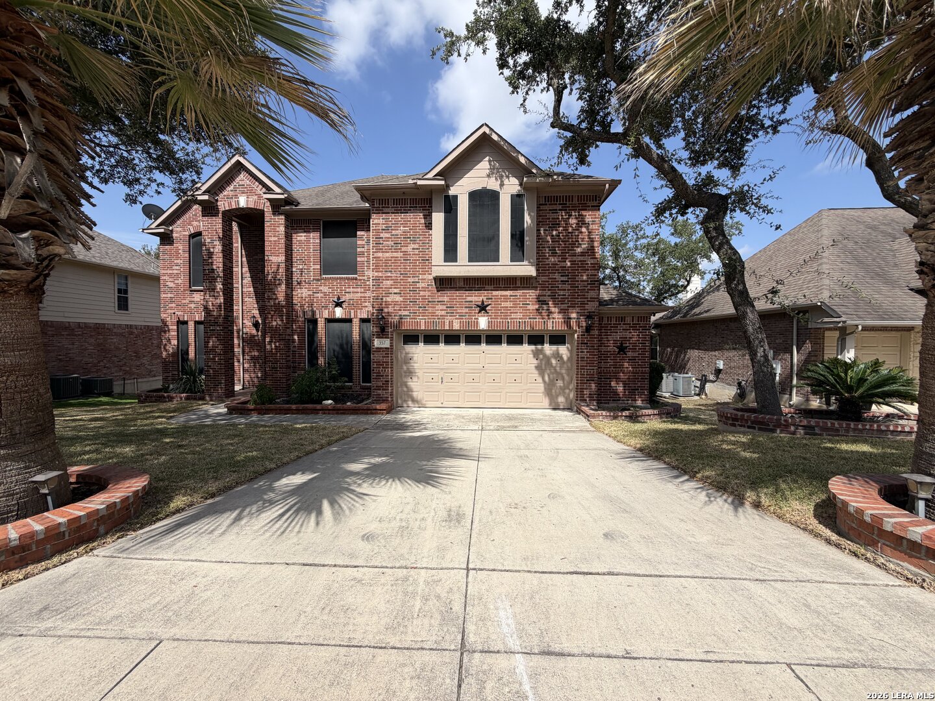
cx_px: 468
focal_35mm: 14
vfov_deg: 85.7
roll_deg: +0.6
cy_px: 350
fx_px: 378
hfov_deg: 102.1
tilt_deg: -2.3
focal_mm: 2.22
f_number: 2.2
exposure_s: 1/864
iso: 20
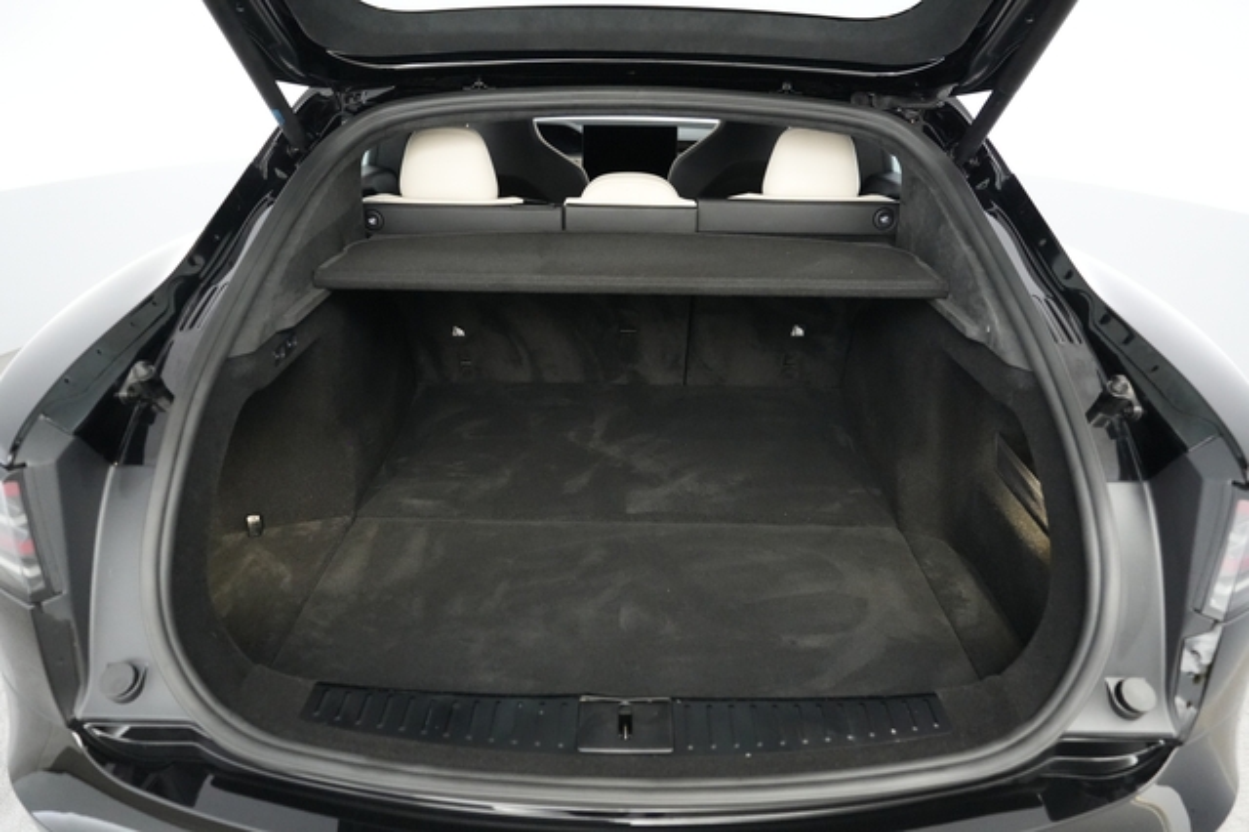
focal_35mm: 24
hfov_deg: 73.8
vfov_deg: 53.1
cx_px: 624
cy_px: 416
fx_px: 832
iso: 10000
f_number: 2.8
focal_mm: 24
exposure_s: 1/160
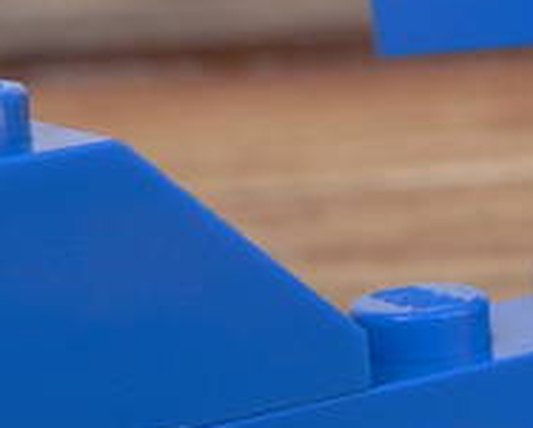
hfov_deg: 11.1
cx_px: 687
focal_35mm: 169
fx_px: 2669
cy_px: 424
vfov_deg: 9.1
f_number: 4
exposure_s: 1/200
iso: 80
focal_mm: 6
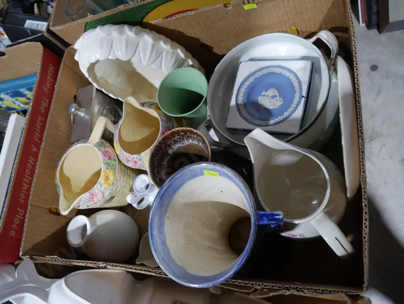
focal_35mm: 30
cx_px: 202
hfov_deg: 59.9
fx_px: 350
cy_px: 152
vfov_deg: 46.8
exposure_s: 1/60
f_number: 3.6
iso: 800
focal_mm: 15
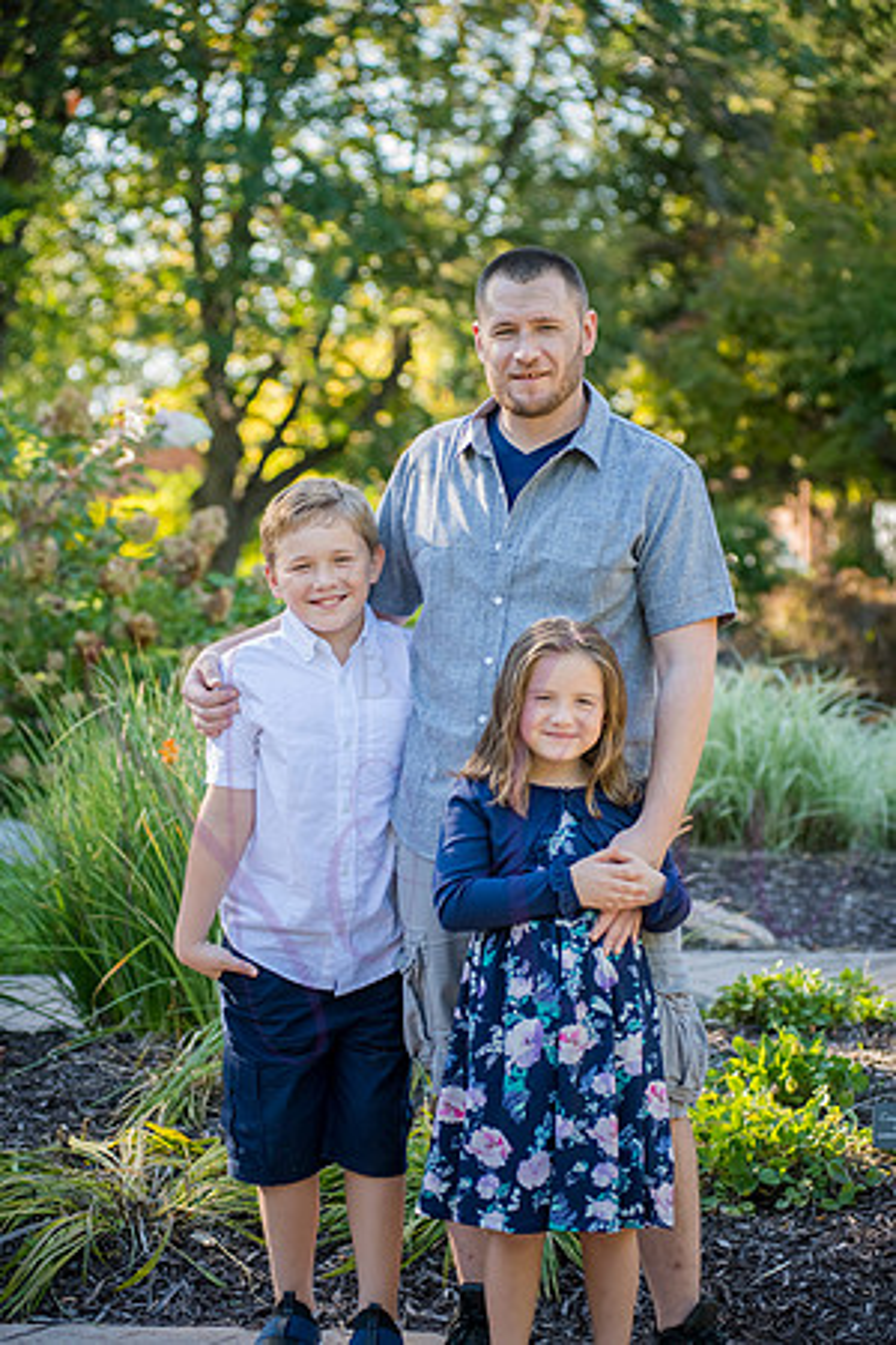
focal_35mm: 80
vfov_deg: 25.4
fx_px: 2986
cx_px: 448
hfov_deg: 17.1
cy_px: 672
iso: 400
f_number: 4
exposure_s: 1/400
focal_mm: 80
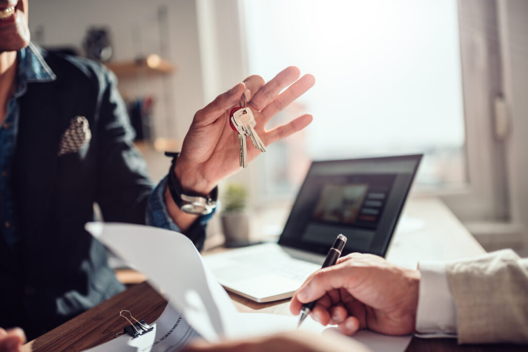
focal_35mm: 35
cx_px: 264
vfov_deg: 37.9
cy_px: 176
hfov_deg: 54.4
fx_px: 513
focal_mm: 35
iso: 100
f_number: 1.4
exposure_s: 1/500
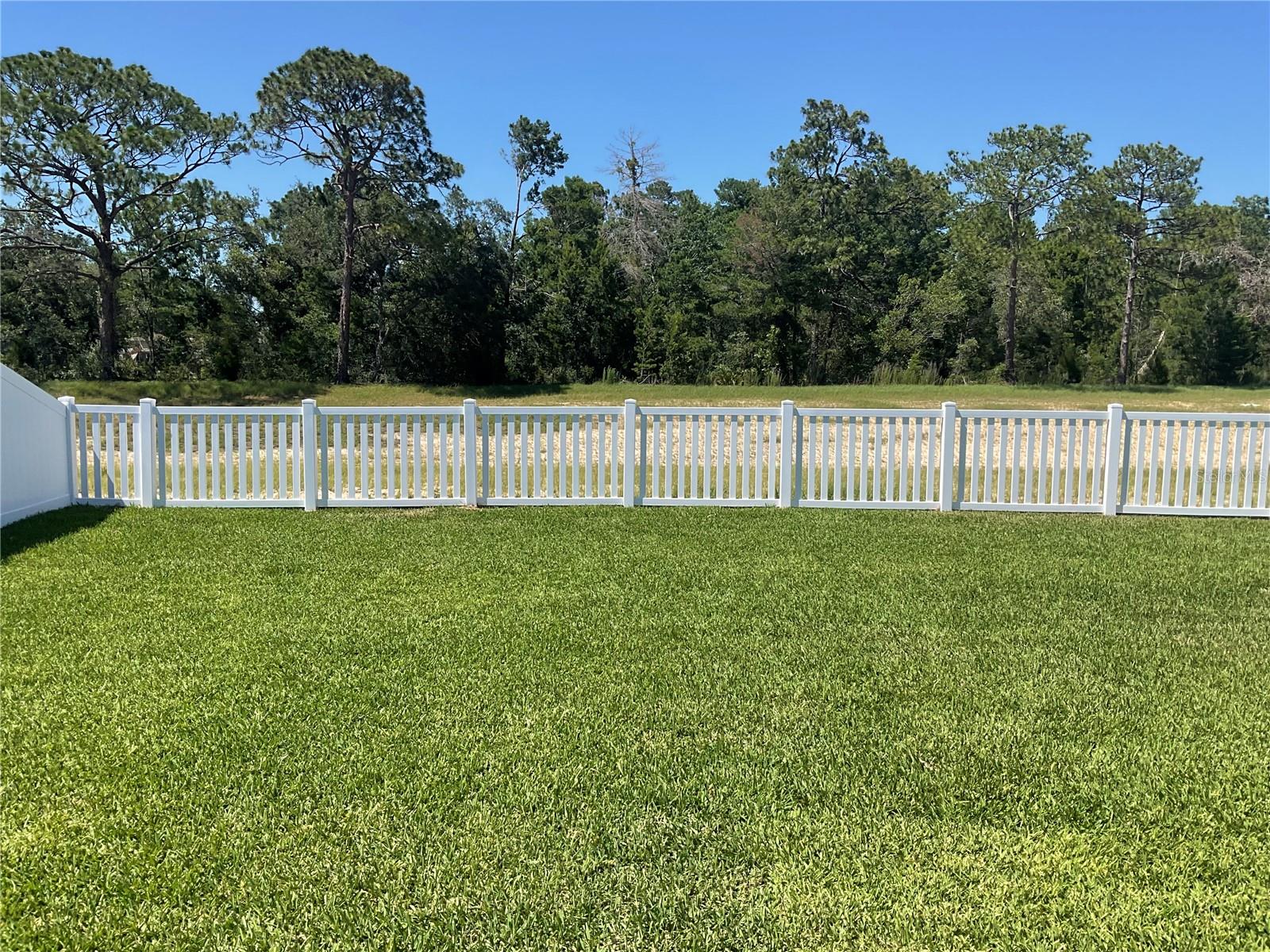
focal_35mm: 29
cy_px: 476
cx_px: 635
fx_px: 1064
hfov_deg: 61.7
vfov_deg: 48.2
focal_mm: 3
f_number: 1.8
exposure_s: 1/1675
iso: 16
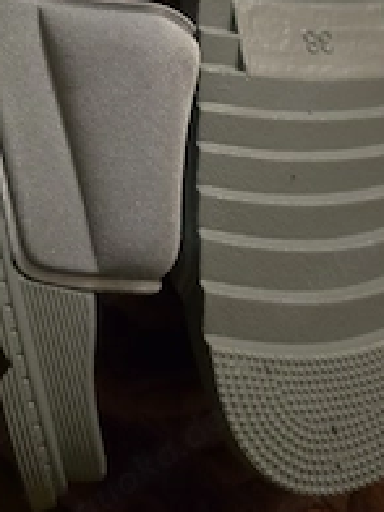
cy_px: 86
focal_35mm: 47
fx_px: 695
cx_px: 206
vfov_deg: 38.6
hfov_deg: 30.9
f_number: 1.7
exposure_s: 1/25.1
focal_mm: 6.3
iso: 1600
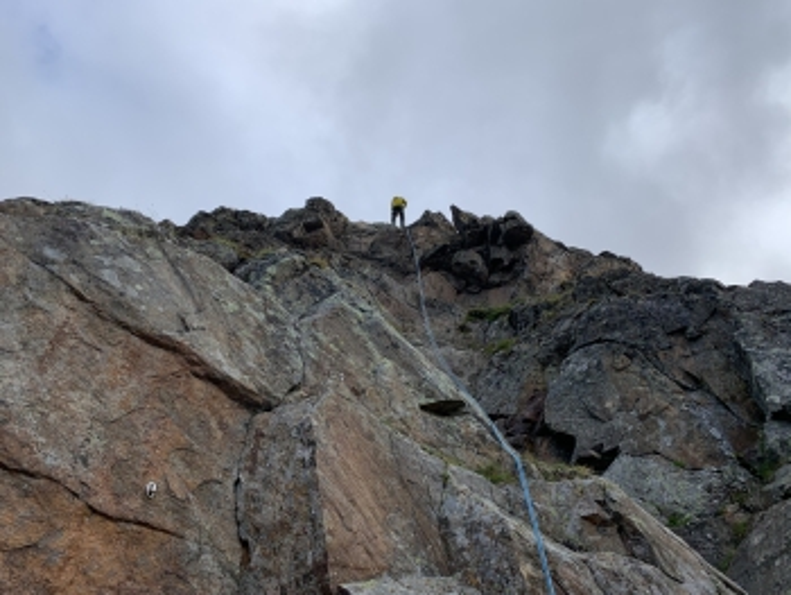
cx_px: 396
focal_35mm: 26
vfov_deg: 53.1
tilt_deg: +59.1
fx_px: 595
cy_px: 298
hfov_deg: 67.3
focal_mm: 4.25
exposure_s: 1/802
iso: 25
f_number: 1.8
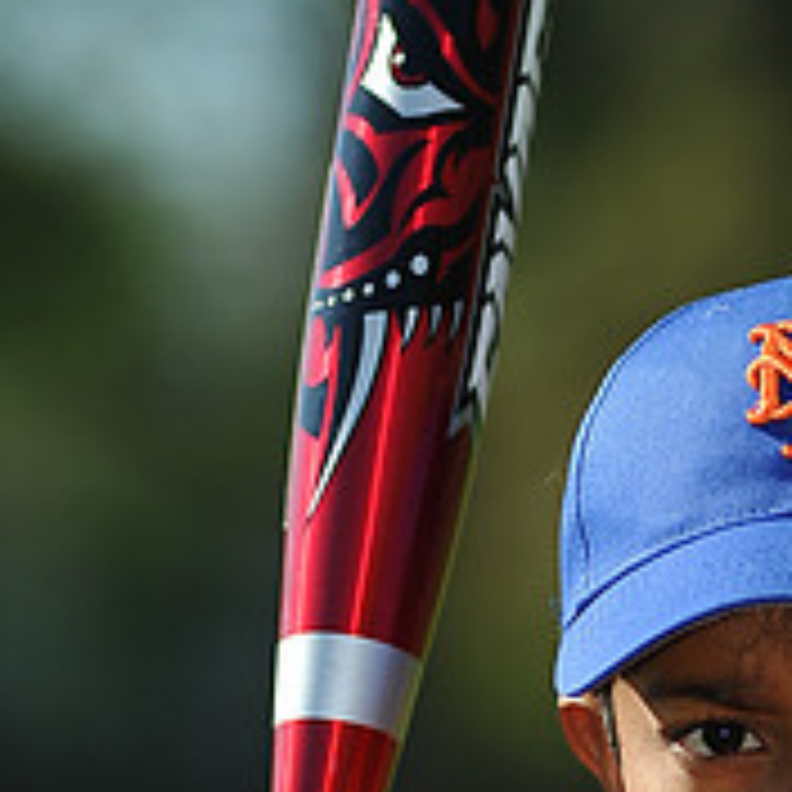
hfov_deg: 3.5
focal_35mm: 503
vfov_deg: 3.5
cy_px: 1012
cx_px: 603
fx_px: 13020
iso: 200
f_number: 4
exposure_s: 1/2000
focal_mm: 180
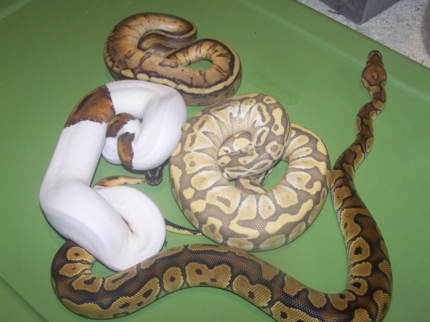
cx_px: 215
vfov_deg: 28.6
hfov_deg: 37.5
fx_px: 634
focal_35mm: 51
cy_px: 161
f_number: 3.2
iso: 200
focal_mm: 8.5
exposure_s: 1/30
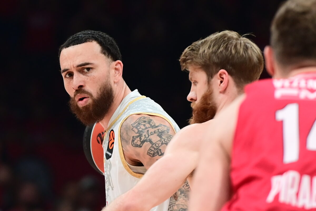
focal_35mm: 200
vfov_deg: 6.9
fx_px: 1755
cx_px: 158
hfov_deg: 10.3
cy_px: 106
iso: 2500
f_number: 3.2
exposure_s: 1/1000
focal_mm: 200
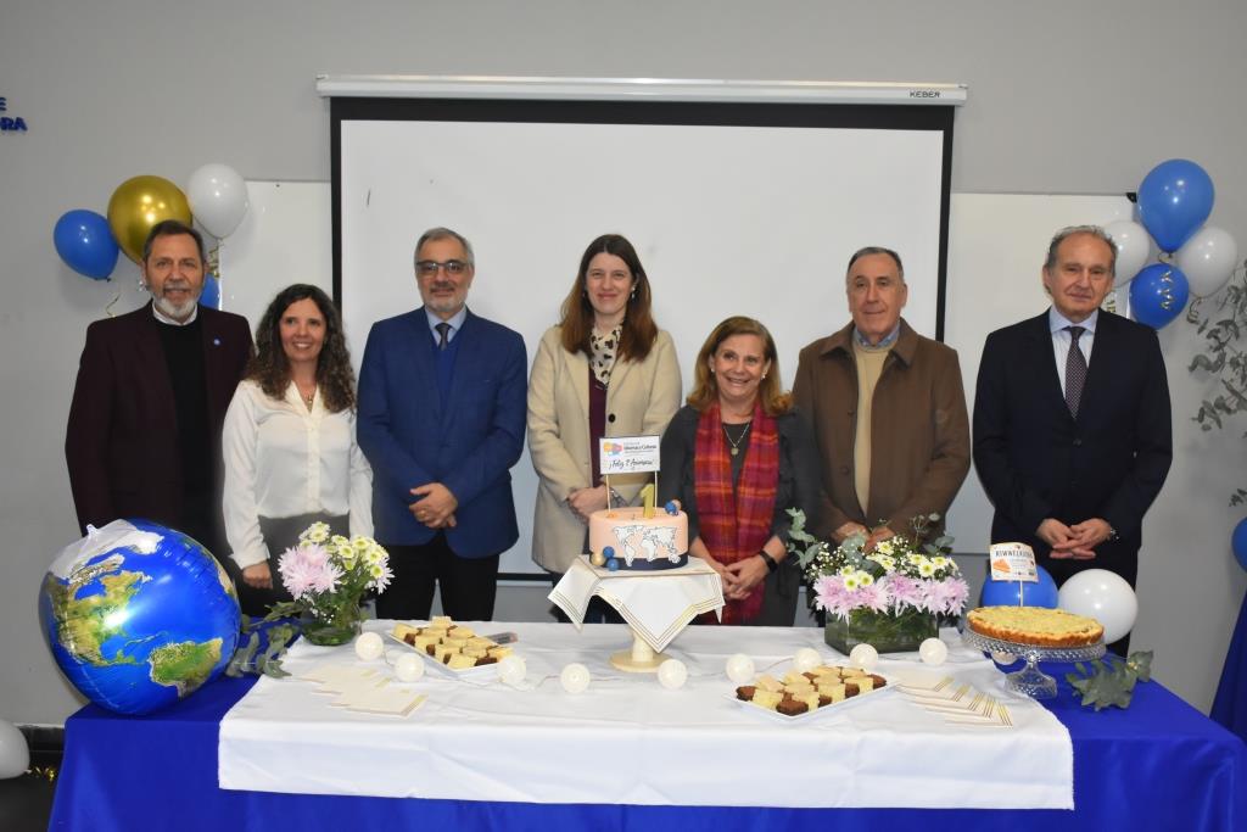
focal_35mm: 34
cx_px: 624
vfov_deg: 38.4
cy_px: 416
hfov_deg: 55.1
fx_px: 1195
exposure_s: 1/100
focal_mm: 23
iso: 1600
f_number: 5.6
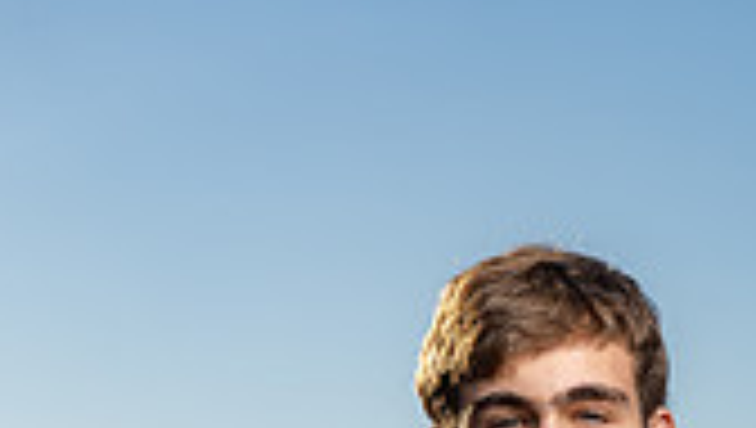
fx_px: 3934
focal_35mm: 196
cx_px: 508
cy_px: 978
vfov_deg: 6.0
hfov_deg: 11.0
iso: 100
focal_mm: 70
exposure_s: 1/1000
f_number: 4.5
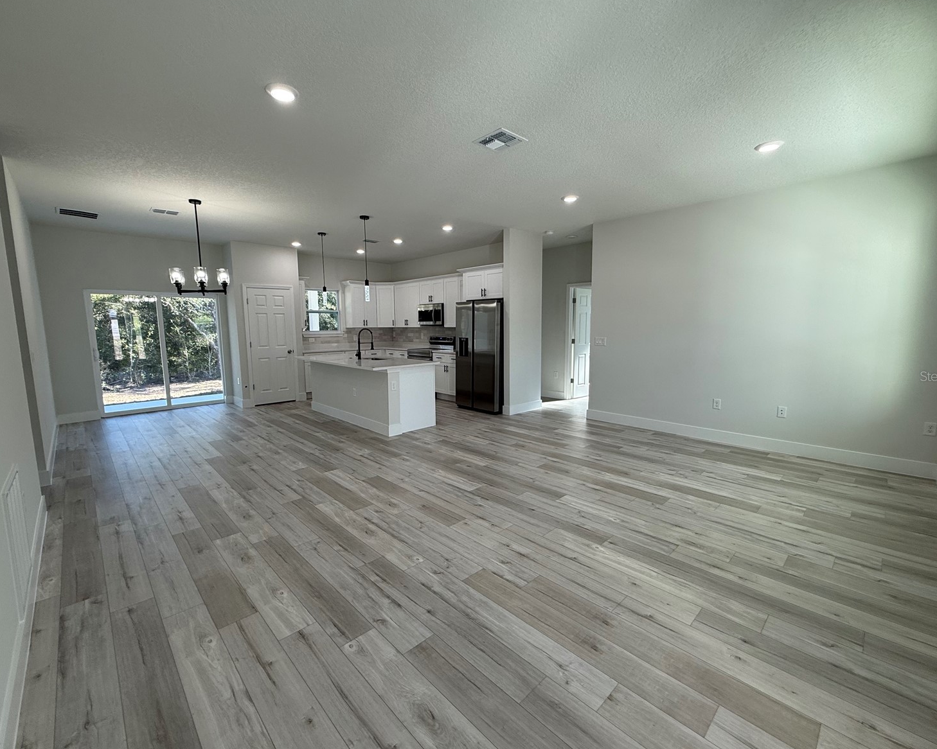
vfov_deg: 84.0
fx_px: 416
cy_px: 376
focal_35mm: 15
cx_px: 467
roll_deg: +0.3
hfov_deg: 96.8
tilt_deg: -6.6
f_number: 2.2
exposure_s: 1/120
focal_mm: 2.22
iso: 64
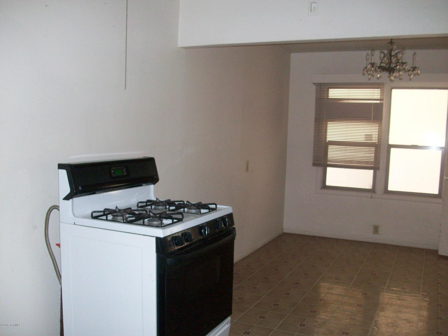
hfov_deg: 54.0
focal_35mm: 34
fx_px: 440
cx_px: 224
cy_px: 168
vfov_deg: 41.8
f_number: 2.8
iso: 160
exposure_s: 1/60
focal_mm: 5.7
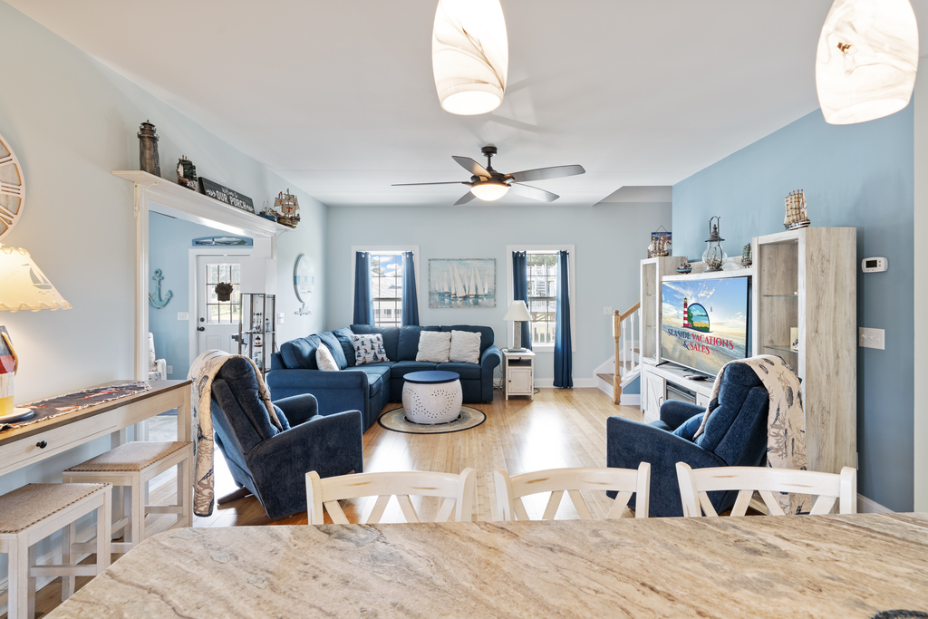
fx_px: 412
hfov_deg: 96.7
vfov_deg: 73.8
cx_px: 464
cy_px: 310
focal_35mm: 16
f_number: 8
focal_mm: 16
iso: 320
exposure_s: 1/10
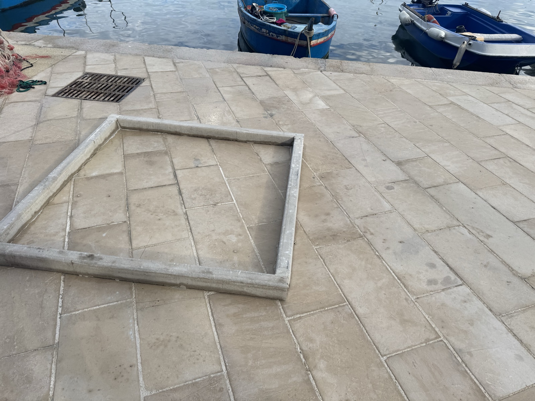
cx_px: 268
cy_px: 200
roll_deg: -2.6
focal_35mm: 24
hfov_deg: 71.6
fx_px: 371
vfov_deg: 56.8
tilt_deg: -38.5
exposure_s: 1/1767
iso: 80
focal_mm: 6.76
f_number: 1.78
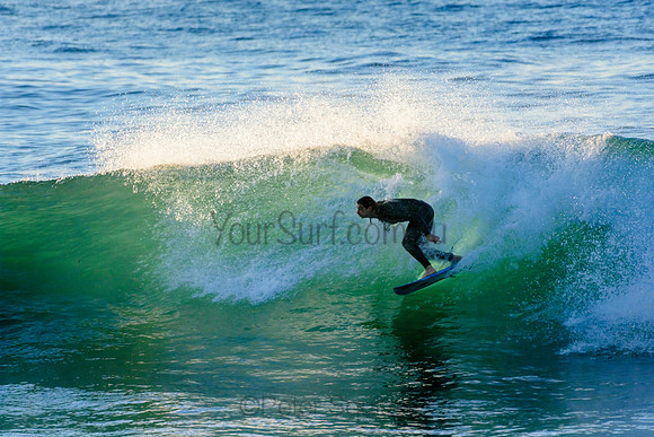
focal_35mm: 750
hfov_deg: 2.7
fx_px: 13631
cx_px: 327
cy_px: 218
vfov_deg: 1.8
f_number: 5.6
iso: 560
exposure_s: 1/2000
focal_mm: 500
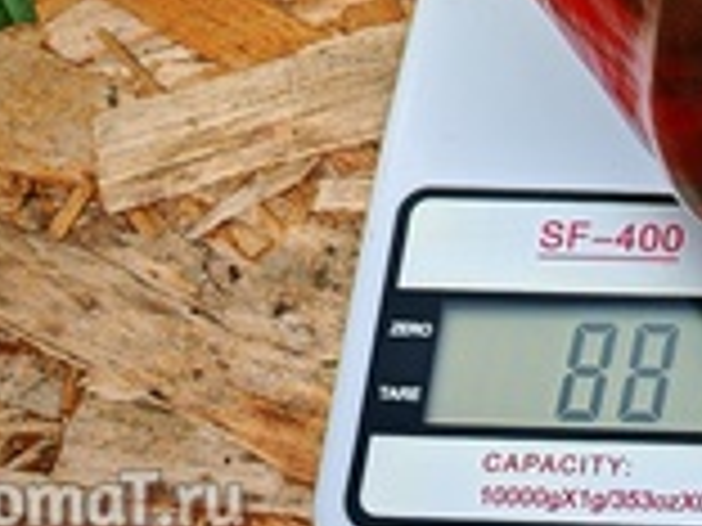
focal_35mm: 147
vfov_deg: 9.8
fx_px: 2981
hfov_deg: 13.0
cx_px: 880
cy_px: -254
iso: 50
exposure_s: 1/960
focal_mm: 6.83
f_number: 2
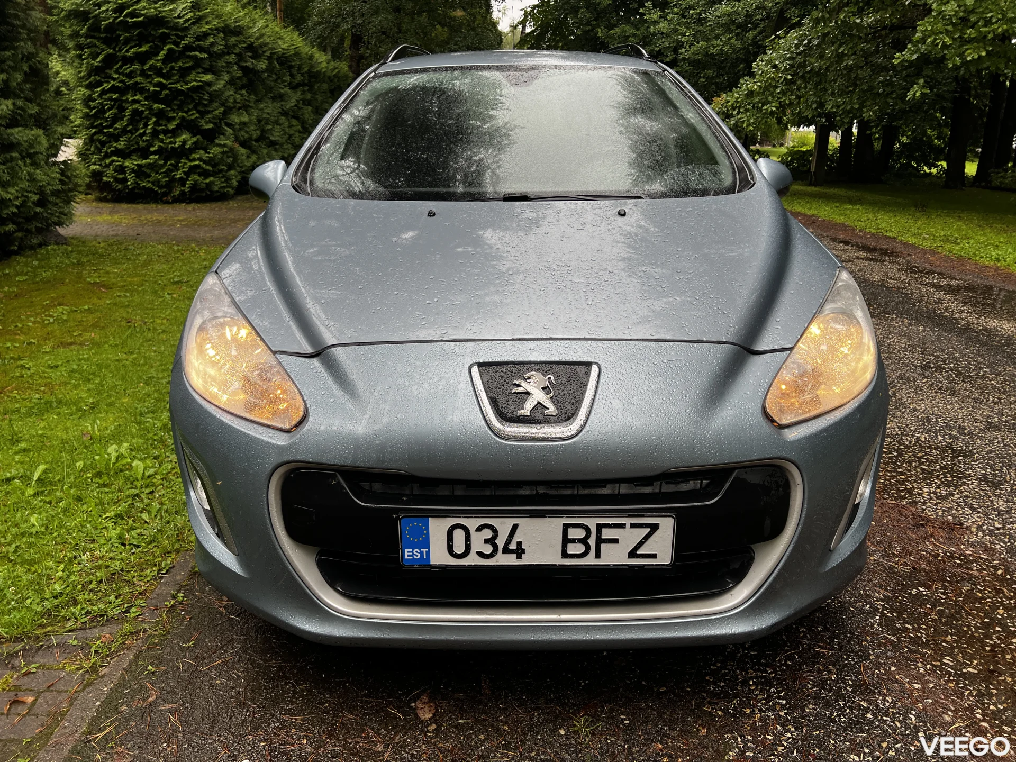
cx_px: 508
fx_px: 763
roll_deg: -1.9
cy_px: 381
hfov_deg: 67.3
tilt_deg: -17.8
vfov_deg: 53.1
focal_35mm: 26
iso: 50
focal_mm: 5.7
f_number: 1.5
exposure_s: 1/340
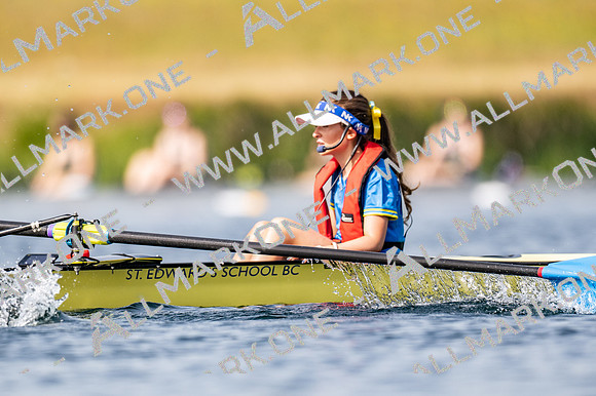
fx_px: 14891
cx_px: 298
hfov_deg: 2.3
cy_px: 198
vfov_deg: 1.5
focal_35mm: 900
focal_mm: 600
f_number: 4
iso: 160
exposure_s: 1/2500
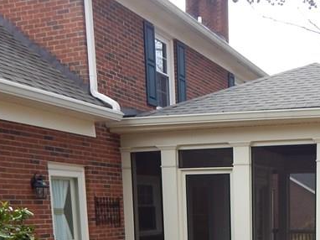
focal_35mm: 59
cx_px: 257
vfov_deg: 22.3
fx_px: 545
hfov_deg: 31.8
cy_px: 308
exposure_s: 1/400
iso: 125
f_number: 3
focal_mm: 4
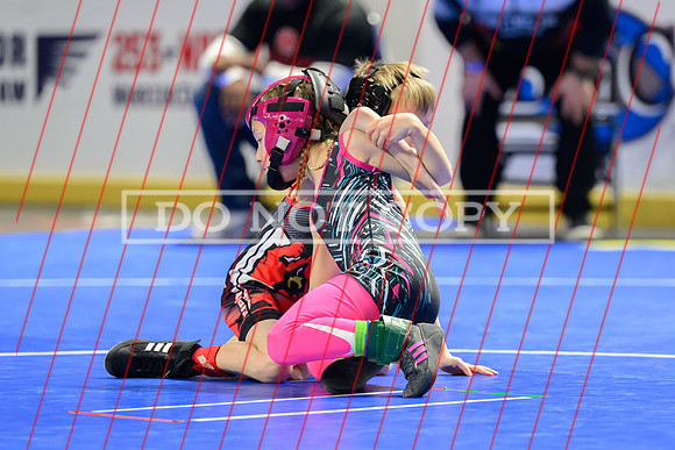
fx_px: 4701
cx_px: 415
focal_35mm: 251
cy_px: 232
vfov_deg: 5.5
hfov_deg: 8.2
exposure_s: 1/800
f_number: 2.8
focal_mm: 160
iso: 6400
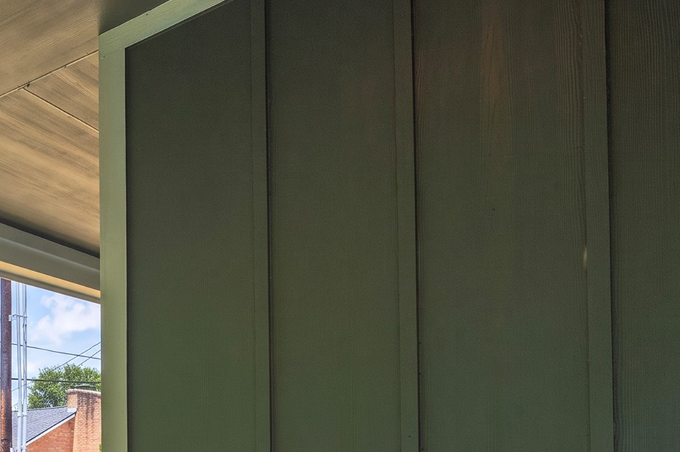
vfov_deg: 29.9
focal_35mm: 41
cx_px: -55
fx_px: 774
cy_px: 473
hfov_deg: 39.5
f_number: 13
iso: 125
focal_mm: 18
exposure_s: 1/60
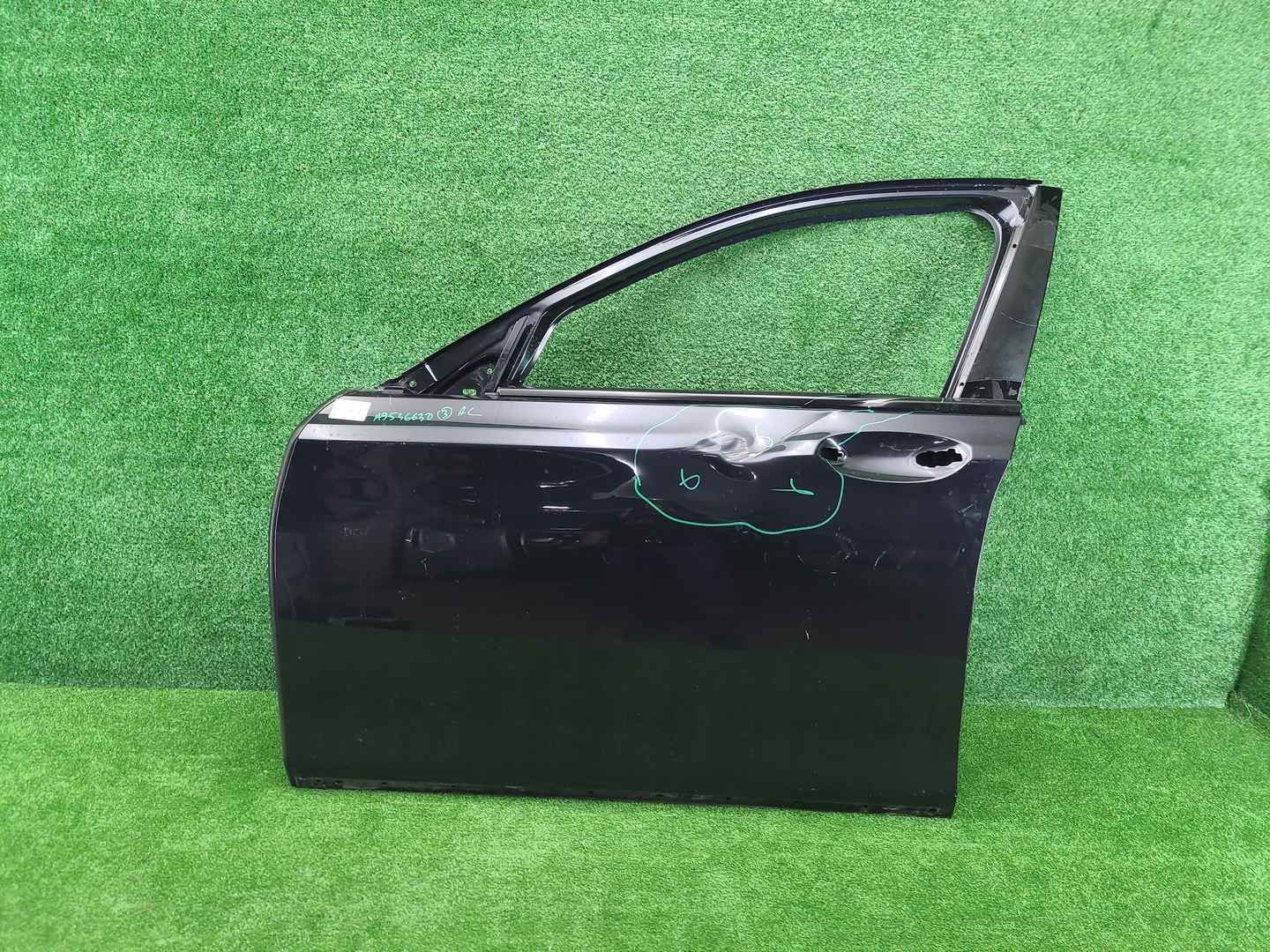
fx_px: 954
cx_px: 635
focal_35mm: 26
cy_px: 476
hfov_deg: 67.3
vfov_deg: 53.1
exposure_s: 1/50
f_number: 1.8
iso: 297
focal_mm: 5.4
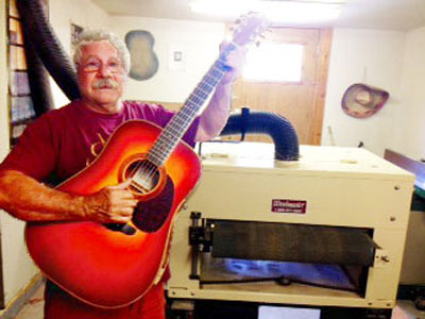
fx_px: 405
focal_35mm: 33
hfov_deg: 55.4
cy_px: 160
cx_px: 212
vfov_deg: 42.9
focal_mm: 4.12
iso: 80
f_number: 2.4
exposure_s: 1/20
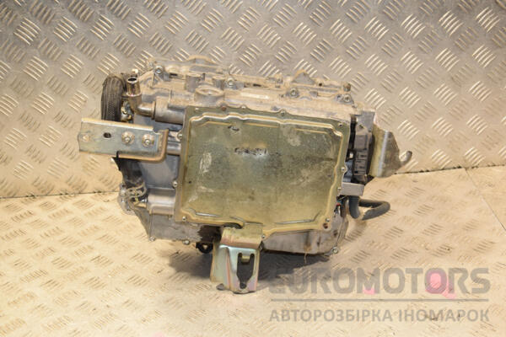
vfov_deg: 26.5
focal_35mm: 51
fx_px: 717
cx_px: 253
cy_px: 168
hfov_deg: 38.9
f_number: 5.6
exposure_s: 1/200
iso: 800
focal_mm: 34
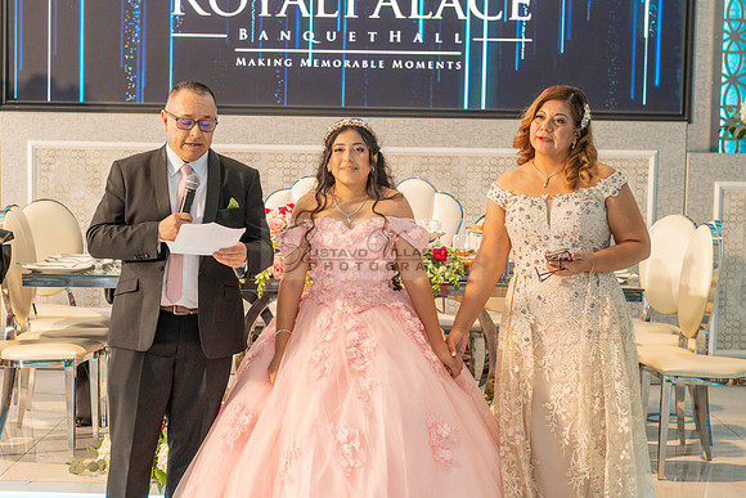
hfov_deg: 23.8
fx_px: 1770
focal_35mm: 85
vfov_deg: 16.0
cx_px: 302
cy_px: 304
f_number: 5
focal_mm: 70
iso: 1000
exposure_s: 1/125
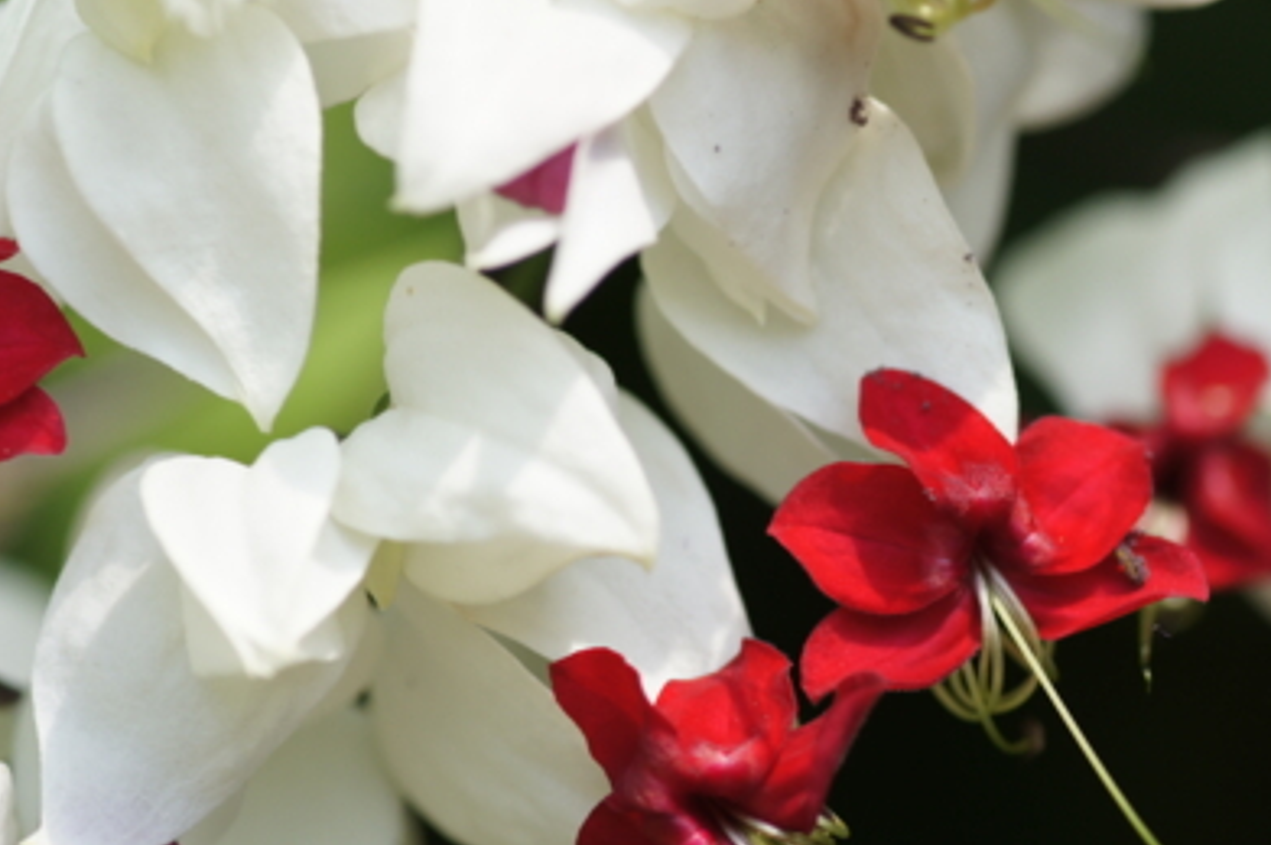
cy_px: 564
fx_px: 8113
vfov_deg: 6.0
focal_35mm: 230
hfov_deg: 8.9
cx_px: 891
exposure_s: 1/200
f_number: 3.5
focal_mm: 100
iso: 200
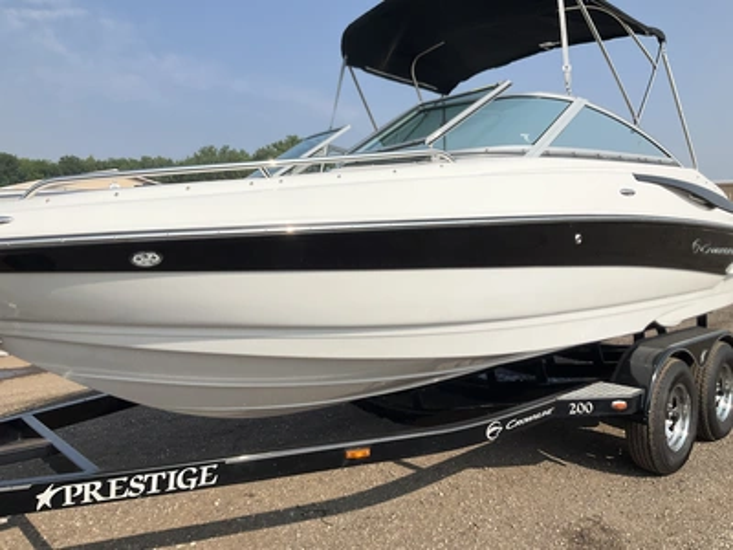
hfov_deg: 61.7
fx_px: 614
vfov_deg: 48.2
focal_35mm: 29
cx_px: 366
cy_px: 275
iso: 25
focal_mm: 3
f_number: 1.8
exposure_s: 1/2959
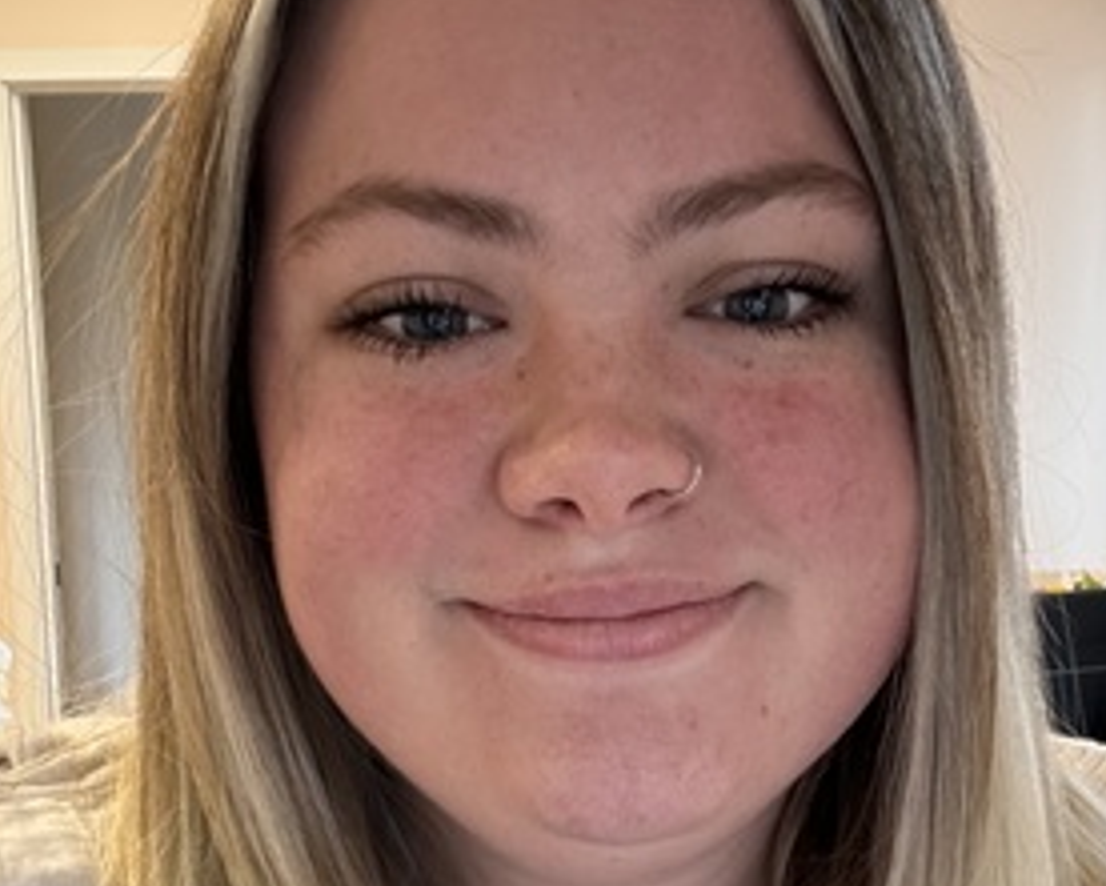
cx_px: 619
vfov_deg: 28.3
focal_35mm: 53
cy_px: 649
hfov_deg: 35.3
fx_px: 1735
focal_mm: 2.69
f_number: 1.9
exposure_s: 1/40
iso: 250
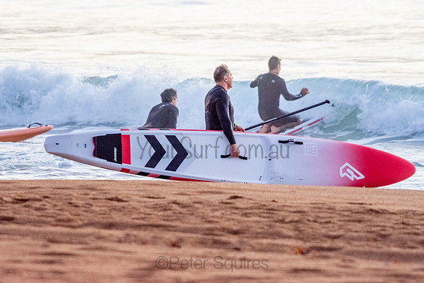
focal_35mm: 405
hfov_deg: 5.1
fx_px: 4771
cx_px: 212
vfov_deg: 3.4
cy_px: 142
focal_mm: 270
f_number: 5.6
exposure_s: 1/250
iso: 2500
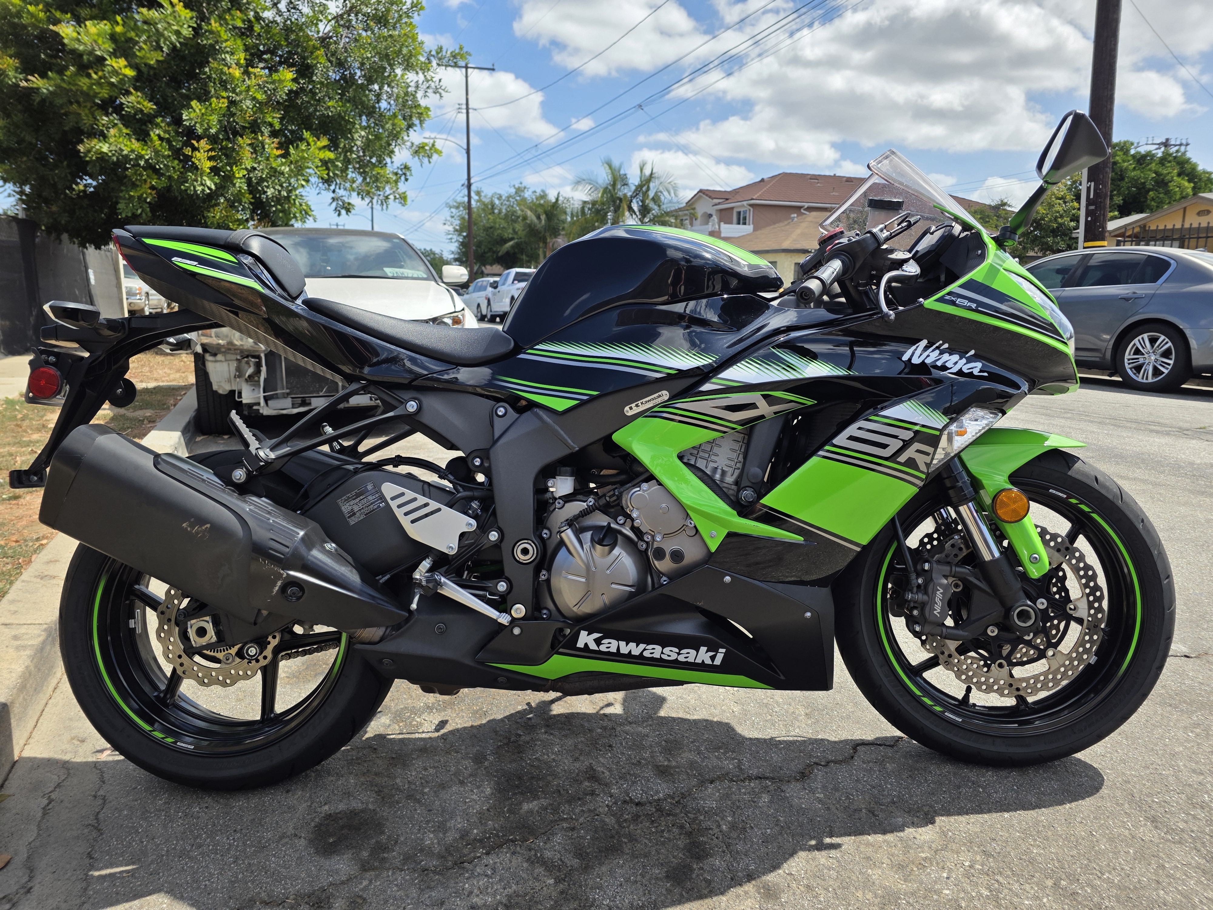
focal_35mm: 23
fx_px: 806
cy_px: 455
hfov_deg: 73.9
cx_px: 606
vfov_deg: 58.9
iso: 80
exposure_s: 1/4766
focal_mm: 6.3
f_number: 1.7
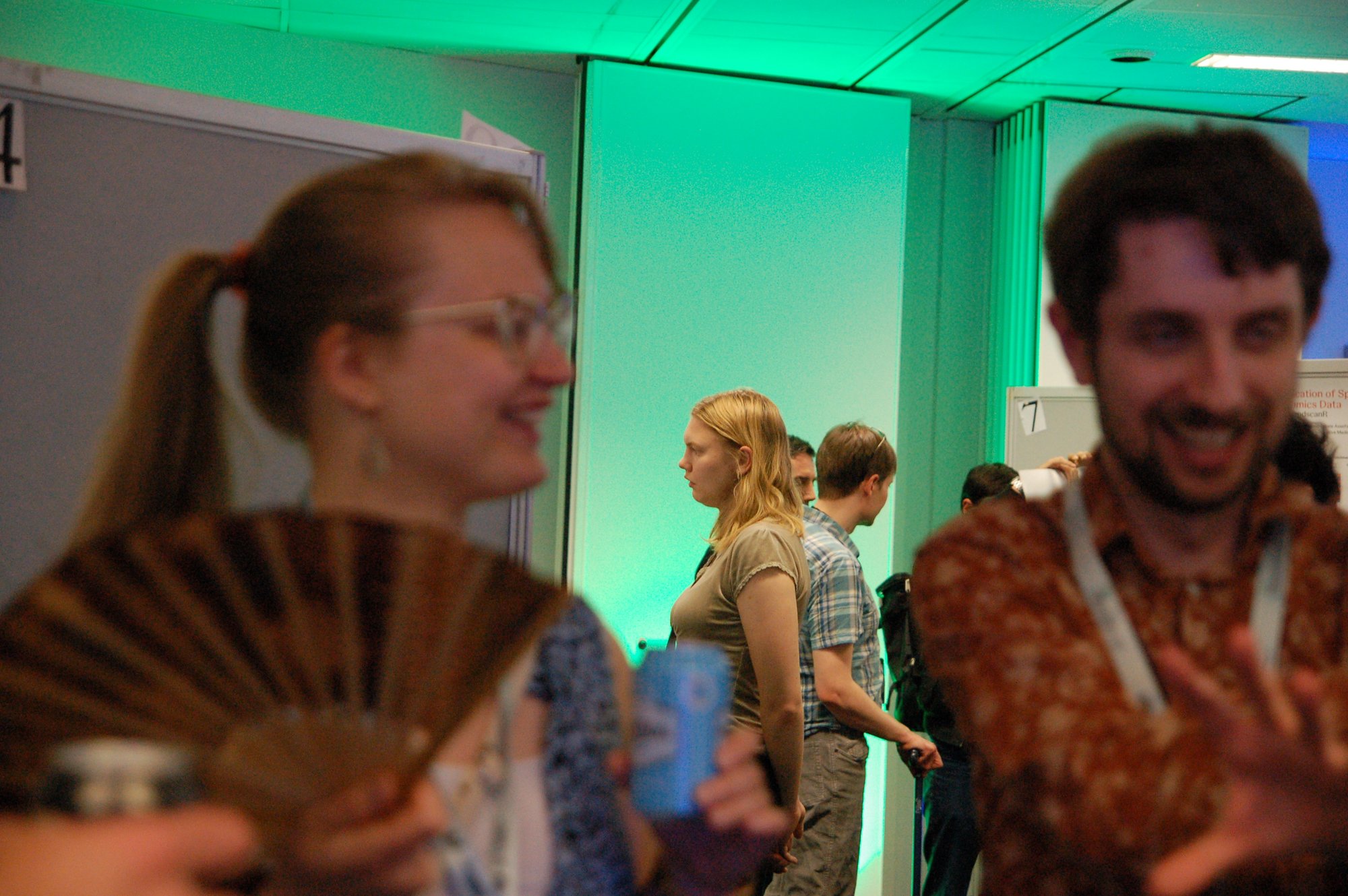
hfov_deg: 27.0
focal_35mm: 75
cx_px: 674
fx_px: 2806
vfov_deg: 18.2
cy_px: 448
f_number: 3.5
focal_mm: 50
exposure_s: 1/125
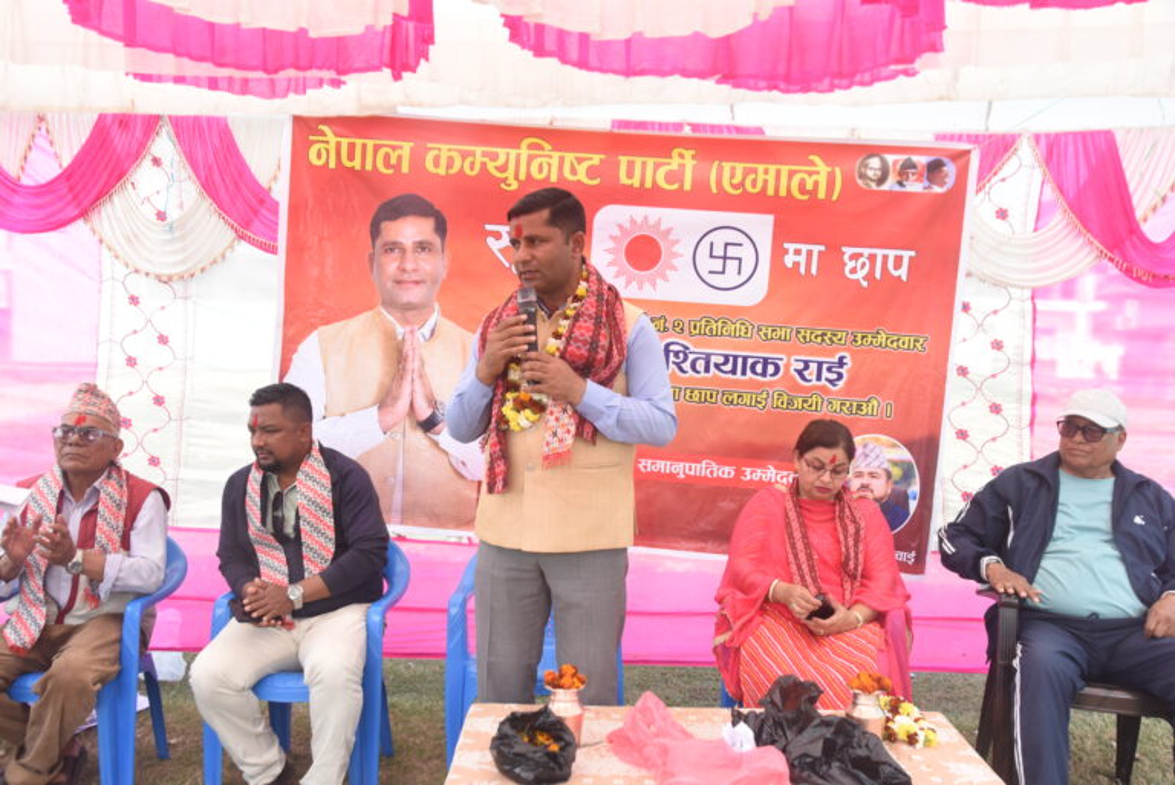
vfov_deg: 38.9
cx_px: 588
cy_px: 392
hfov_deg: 55.8
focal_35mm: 34
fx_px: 1110
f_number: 9
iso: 1250
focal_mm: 34
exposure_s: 1/320
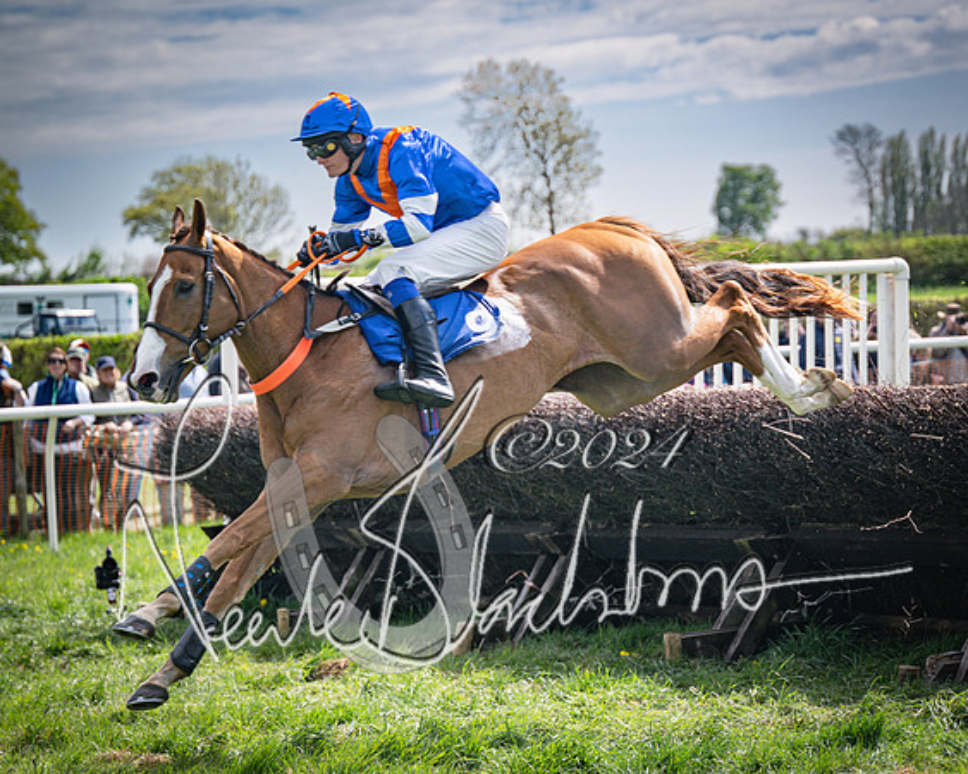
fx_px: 3866
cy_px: 362
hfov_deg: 14.2
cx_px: 710
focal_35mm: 135
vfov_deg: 11.4
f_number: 4
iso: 200
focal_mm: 98
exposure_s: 1/2500
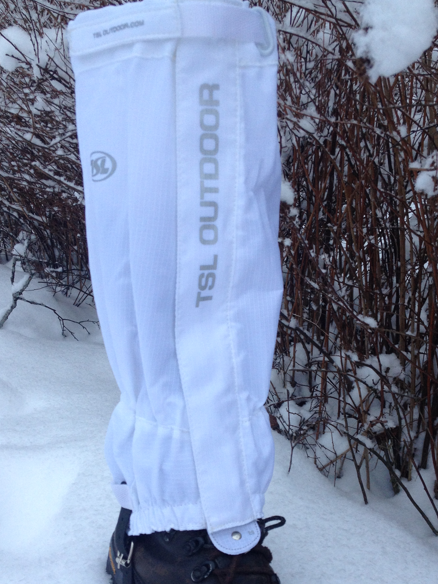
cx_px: 224
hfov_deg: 31.5
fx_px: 776
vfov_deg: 40.9
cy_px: 373
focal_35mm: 46
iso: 80
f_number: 2.4
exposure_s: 1/120
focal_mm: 4.28
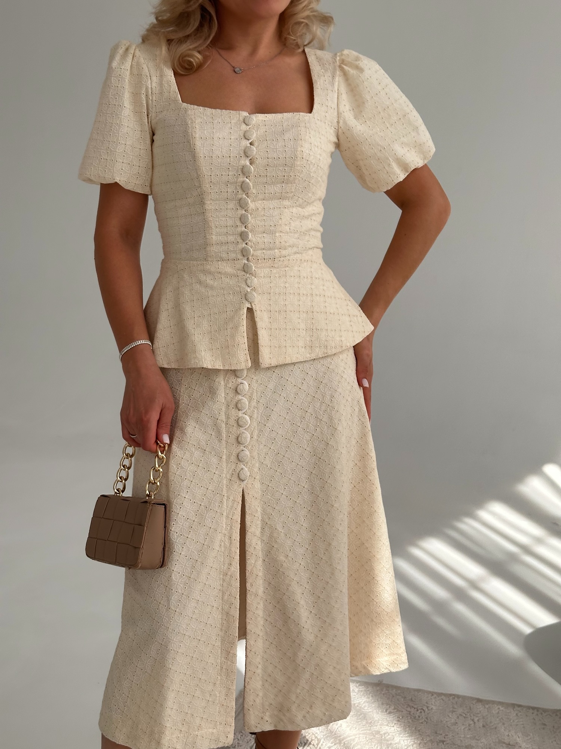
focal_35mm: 48
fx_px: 1037
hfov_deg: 30.3
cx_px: 280
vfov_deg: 39.7
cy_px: 374
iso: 64
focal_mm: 6.86
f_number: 1.78
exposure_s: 1/1357
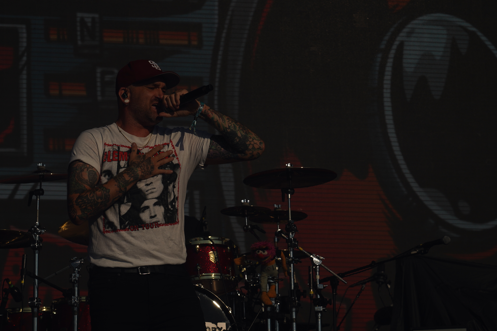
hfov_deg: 14.7
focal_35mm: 139
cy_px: 139
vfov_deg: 9.9
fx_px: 1919
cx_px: 184
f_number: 8
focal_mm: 105
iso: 100
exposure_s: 1/2000
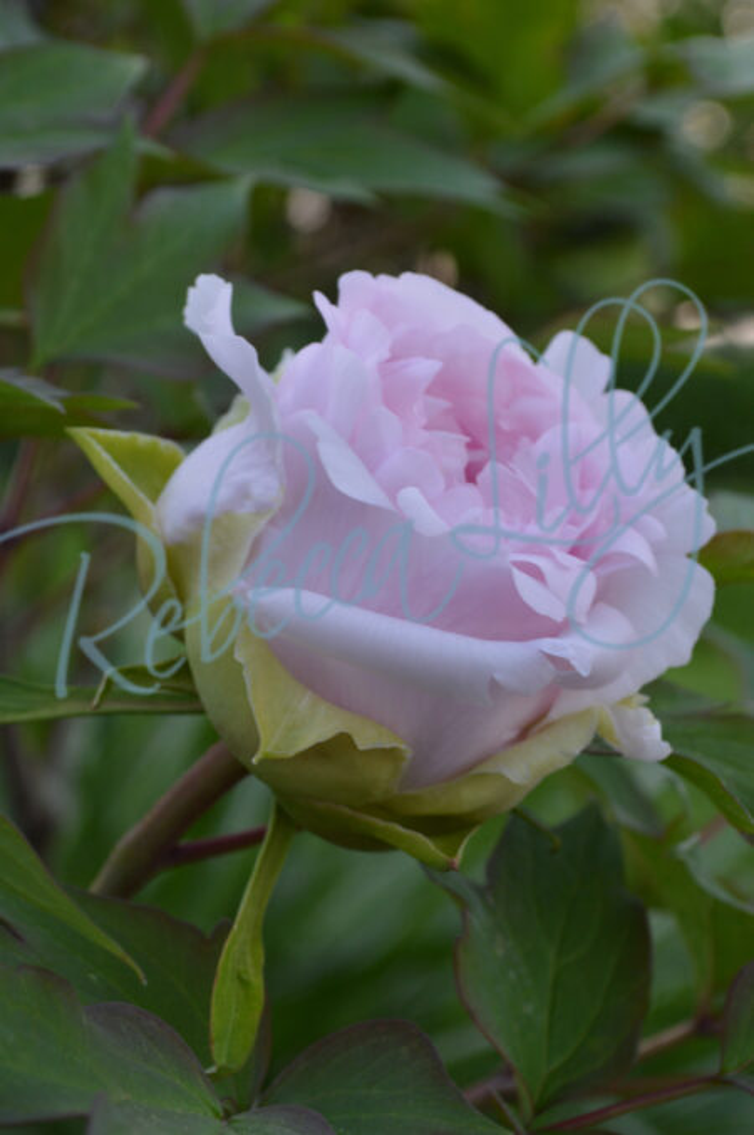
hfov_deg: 16.5
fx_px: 2597
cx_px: 377
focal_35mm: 82
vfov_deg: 24.6
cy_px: 568
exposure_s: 1/80
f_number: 8
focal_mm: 55
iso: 400
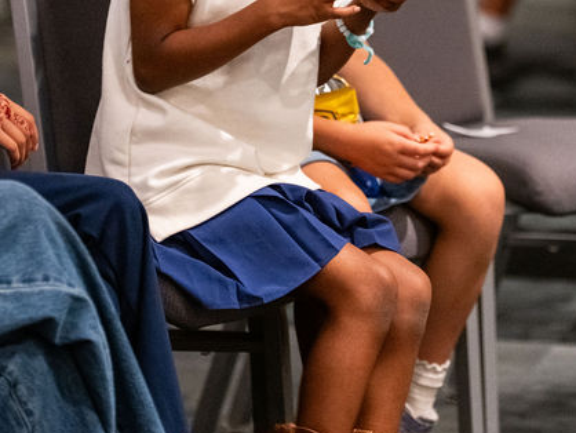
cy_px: -14
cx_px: 419
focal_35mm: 318
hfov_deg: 6.2
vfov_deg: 4.7
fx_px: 5294
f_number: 2.8
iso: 2500
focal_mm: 135
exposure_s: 1/100
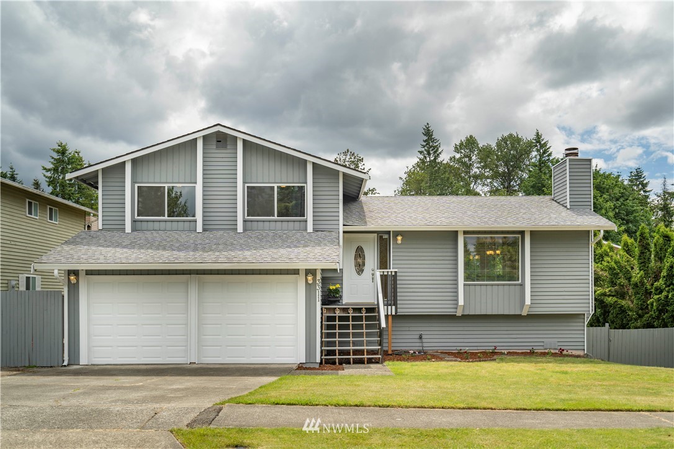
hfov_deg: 54.4
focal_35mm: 35
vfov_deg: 37.9
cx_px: 337
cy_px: 224
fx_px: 655
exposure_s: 1/125
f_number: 6.3
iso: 100
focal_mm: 35
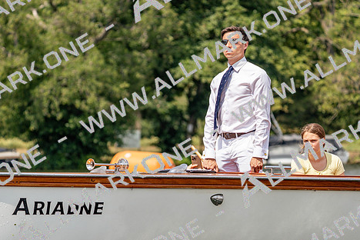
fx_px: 2590
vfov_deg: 5.3
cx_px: 175
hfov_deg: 8.0
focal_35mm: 259
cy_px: 136
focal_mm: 209
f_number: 5.6
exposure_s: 1/1600
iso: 200
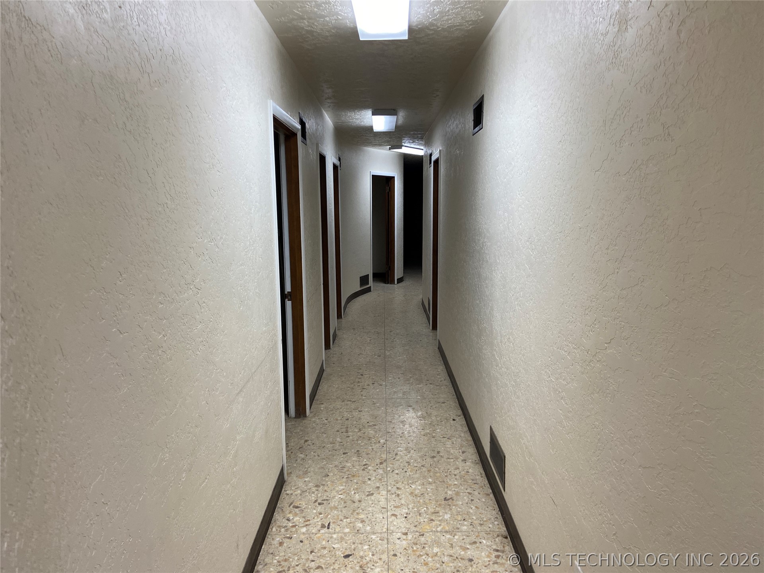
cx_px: 382
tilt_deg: -10.3
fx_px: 574
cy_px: 286
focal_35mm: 26
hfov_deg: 67.3
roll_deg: -0.1
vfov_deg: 53.1
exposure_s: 1/120
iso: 100
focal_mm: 4.25
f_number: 1.8
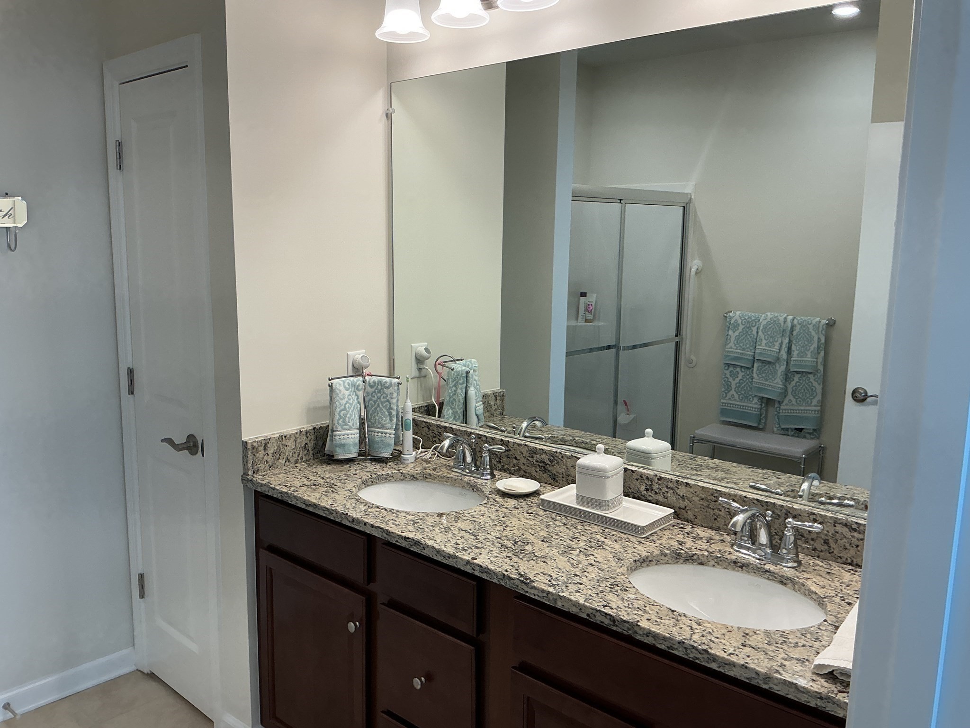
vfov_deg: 48.2
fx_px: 813
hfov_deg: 61.7
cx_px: 485
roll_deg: -0.5
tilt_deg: -12.3
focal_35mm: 29
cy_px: 364
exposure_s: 1/120
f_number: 1.8
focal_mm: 3
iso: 50
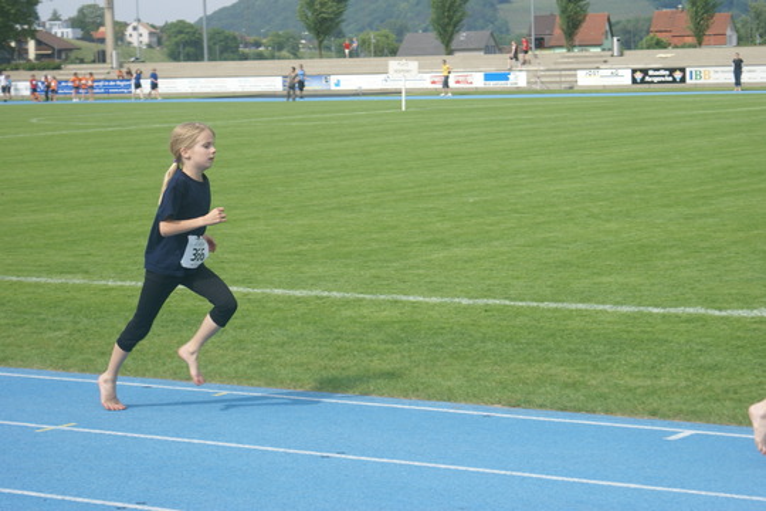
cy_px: 256
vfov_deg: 13.0
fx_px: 2234
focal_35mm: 105
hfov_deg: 19.5
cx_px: 383
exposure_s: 1/320
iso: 100
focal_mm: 70
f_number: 6.3
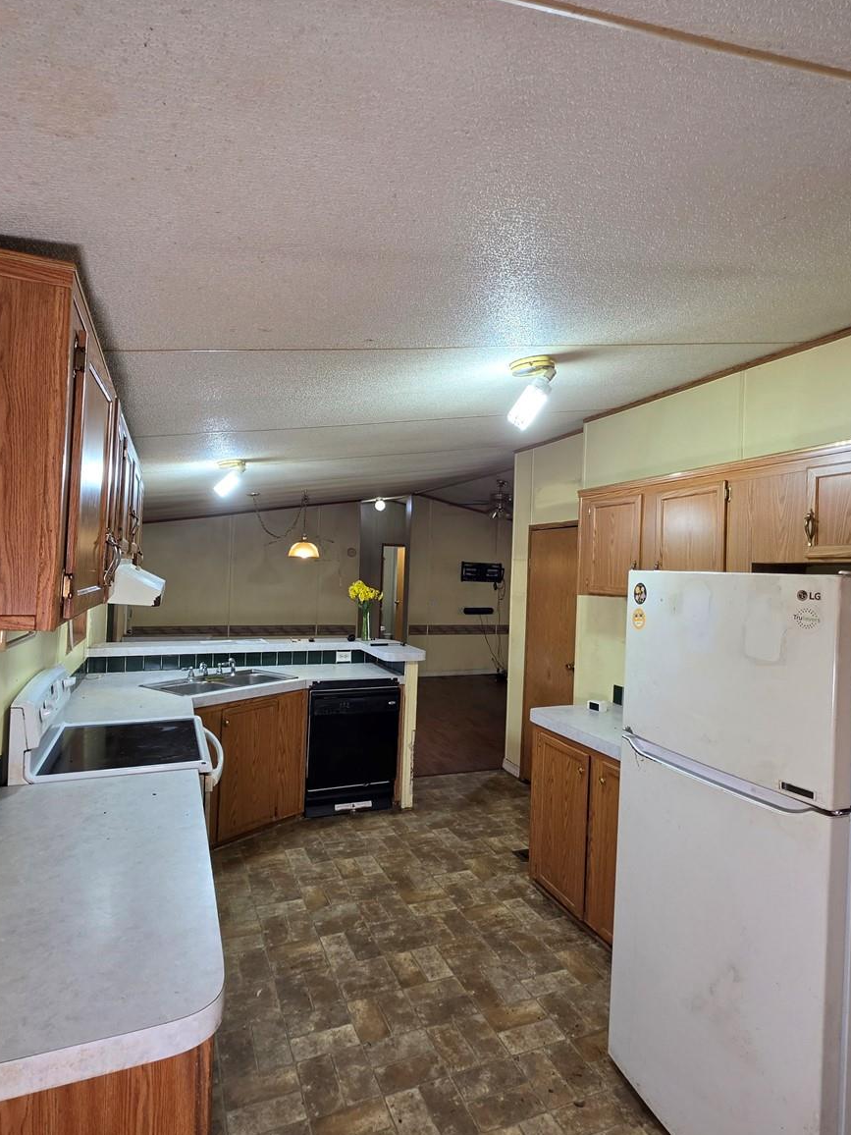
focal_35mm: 18
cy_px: 567
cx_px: 426
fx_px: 590
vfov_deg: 87.8
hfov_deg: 71.6
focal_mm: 2.2
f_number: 1.9
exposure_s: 1/120
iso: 160
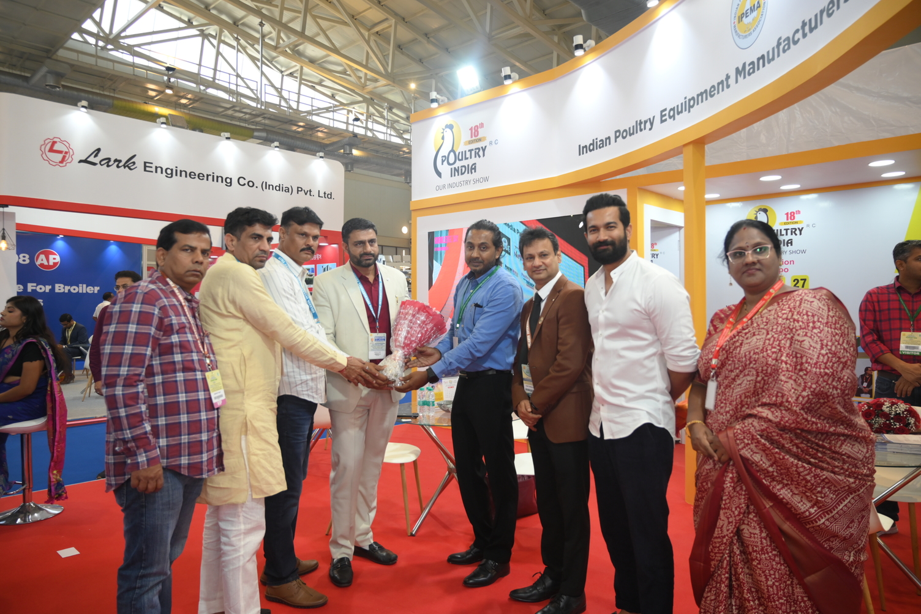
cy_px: 307
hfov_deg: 73.7
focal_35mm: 24
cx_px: 460
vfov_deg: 53.2
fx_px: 614
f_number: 4
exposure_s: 1/160
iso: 640
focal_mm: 24
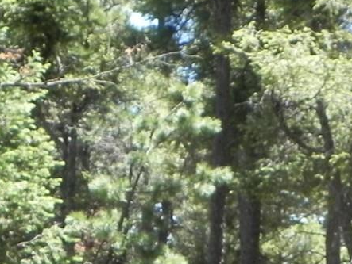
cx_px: 348
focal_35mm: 166
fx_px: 1689
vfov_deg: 8.9
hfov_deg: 11.8
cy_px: 248
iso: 160
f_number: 4.5
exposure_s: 1/163
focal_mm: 8.2
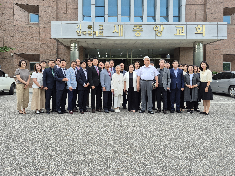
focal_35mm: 26
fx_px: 177
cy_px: 80
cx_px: 112
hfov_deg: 67.3
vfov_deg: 53.0
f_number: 1.8
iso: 25
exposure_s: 1/432
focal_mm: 5.4
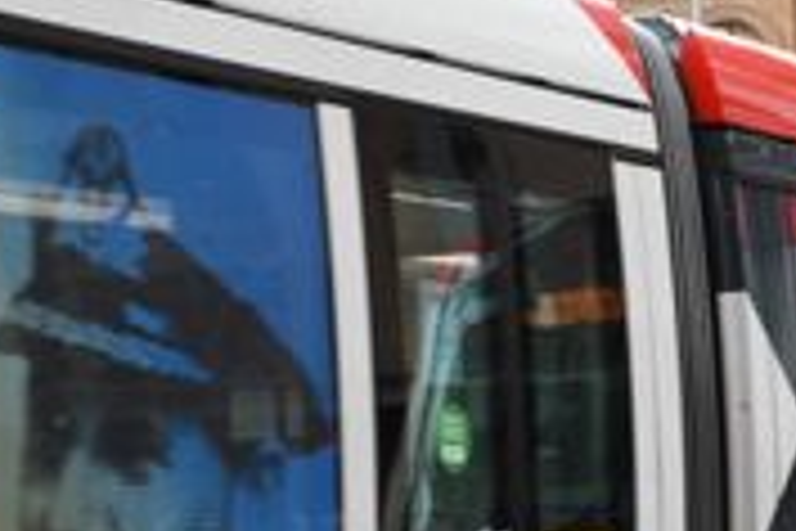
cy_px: 299
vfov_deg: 9.9
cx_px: 868
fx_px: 3073
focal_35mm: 139
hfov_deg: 14.4
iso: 400
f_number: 8
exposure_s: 1/125
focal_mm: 32
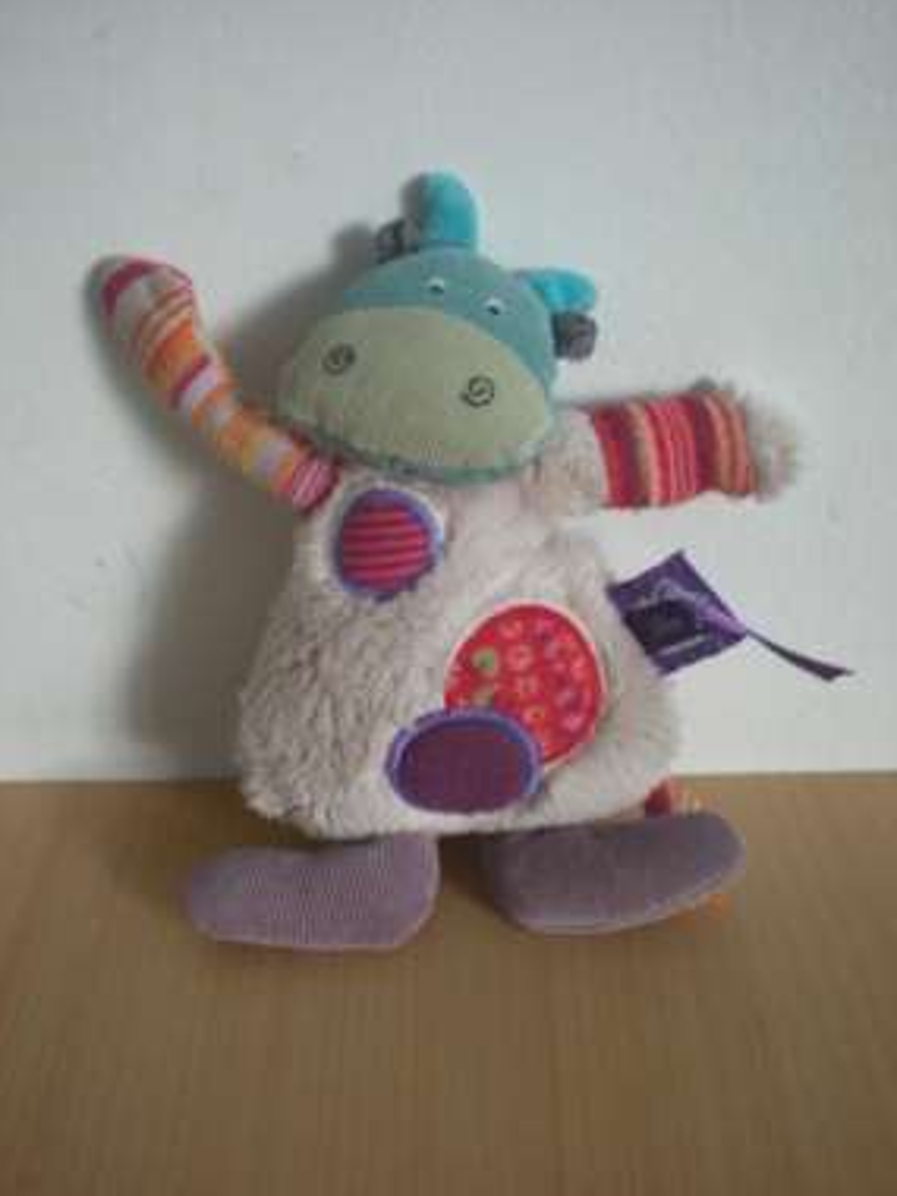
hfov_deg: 36.8
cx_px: 450
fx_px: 1347
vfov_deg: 47.9
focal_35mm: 39
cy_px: 601
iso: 200
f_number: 3.1
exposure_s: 1/26.5
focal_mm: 6.3
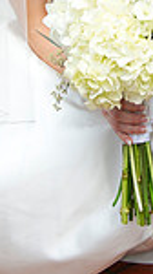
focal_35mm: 110
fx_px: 796
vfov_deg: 18.4
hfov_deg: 10.8
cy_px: -57
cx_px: 167
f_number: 5
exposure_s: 1/200
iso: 400
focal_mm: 35
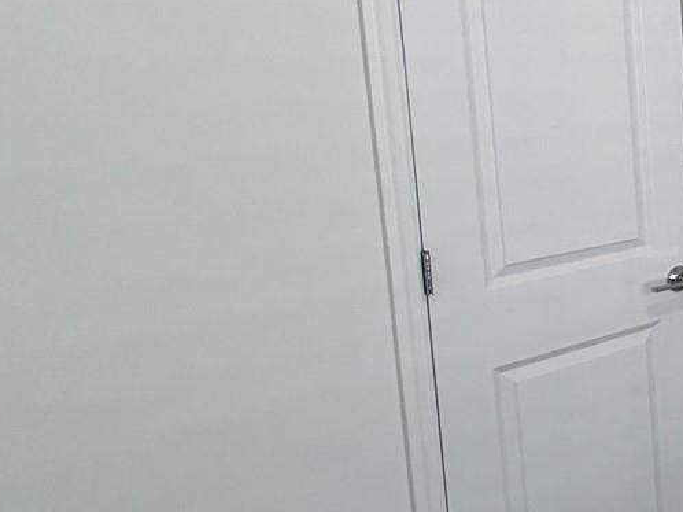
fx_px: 887
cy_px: 150
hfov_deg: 27.2
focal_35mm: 45
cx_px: 1053
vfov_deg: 31.8
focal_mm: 2.22
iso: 100
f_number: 2.2
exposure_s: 1/120
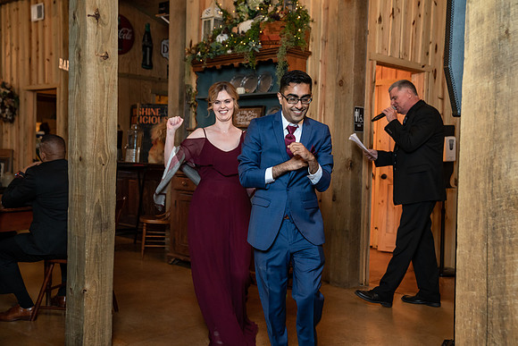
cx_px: 259
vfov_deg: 32.6
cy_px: 173
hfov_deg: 47.4
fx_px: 590
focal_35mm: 41
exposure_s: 1/125
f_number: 4
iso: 2000
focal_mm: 41
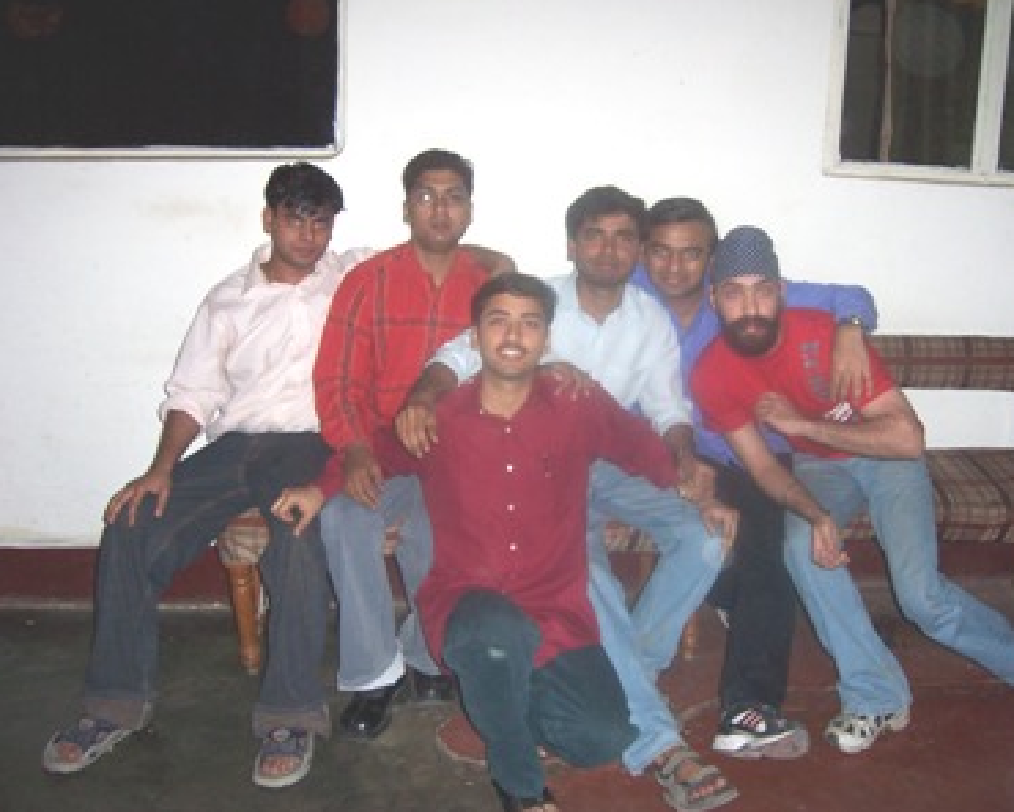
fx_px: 1140
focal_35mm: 38
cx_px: 545
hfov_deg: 47.9
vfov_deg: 39.2
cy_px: 409
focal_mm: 6
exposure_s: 1/60
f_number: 3
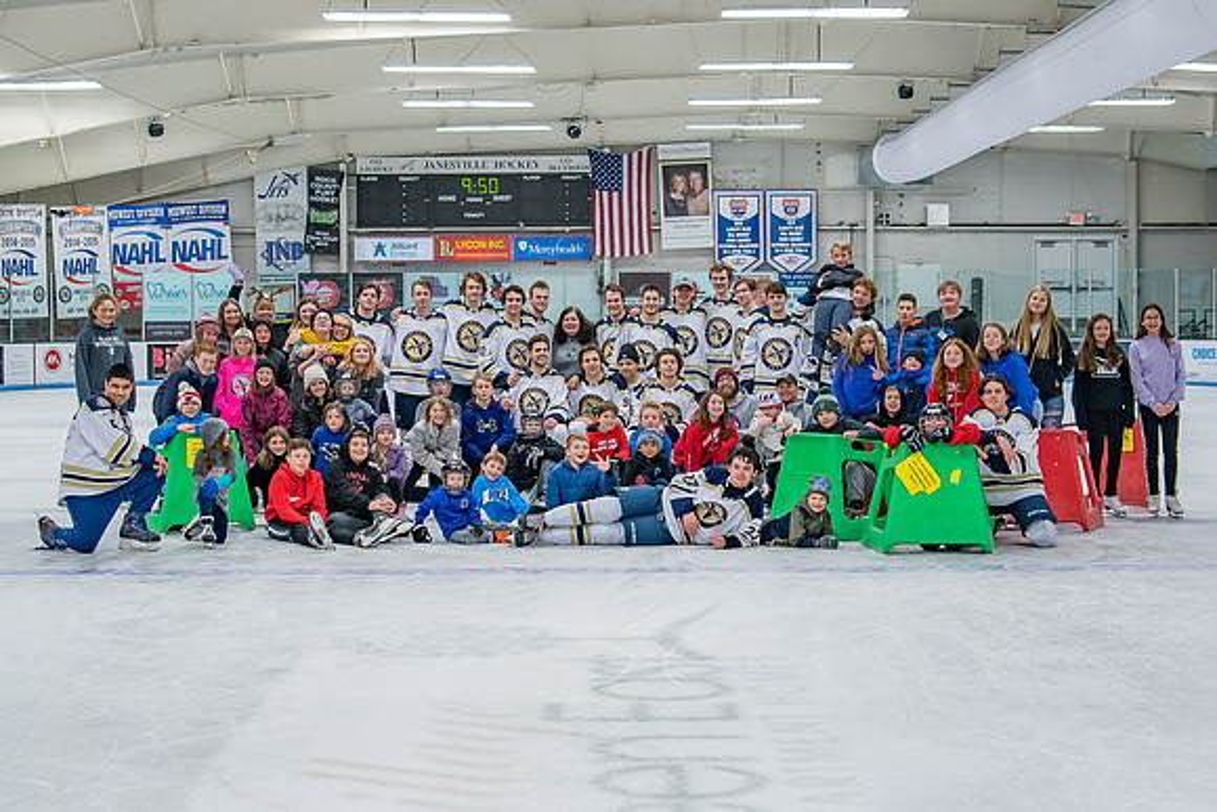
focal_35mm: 66
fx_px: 2224
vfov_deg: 20.7
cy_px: 395
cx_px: 619
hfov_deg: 30.6
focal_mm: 34
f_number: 4
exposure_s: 1/320
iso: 800
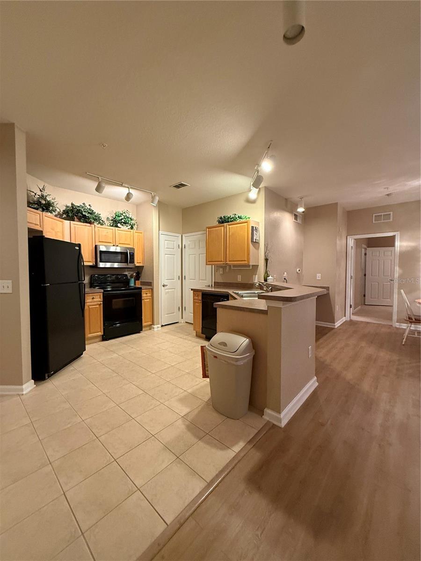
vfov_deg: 102.1
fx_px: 227
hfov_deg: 85.7
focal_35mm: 14
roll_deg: +0.0
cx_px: 210
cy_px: 280
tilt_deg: -2.8
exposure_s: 1/60
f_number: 2.2
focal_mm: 2.22
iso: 400
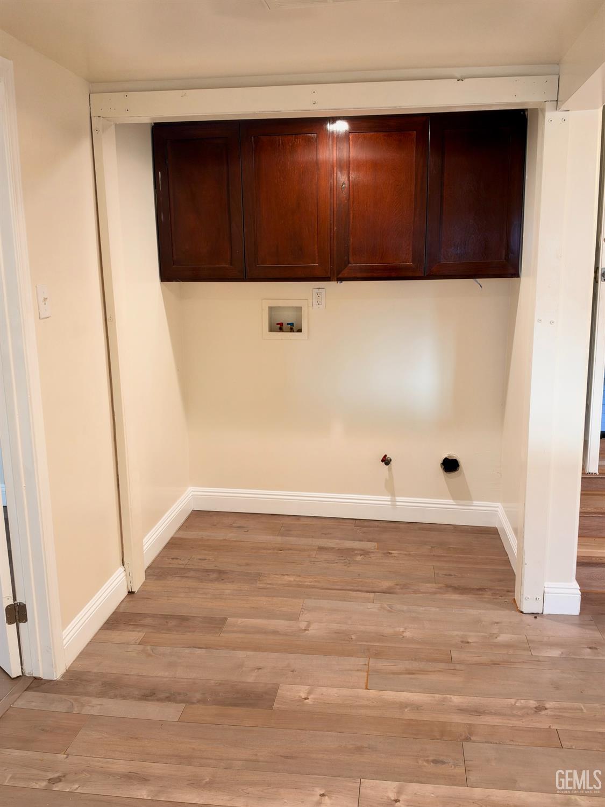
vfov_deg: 61.6
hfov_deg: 48.2
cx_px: 302
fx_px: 676
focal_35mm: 29
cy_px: 404
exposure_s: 1/60
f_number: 1.8
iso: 200
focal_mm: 6.93
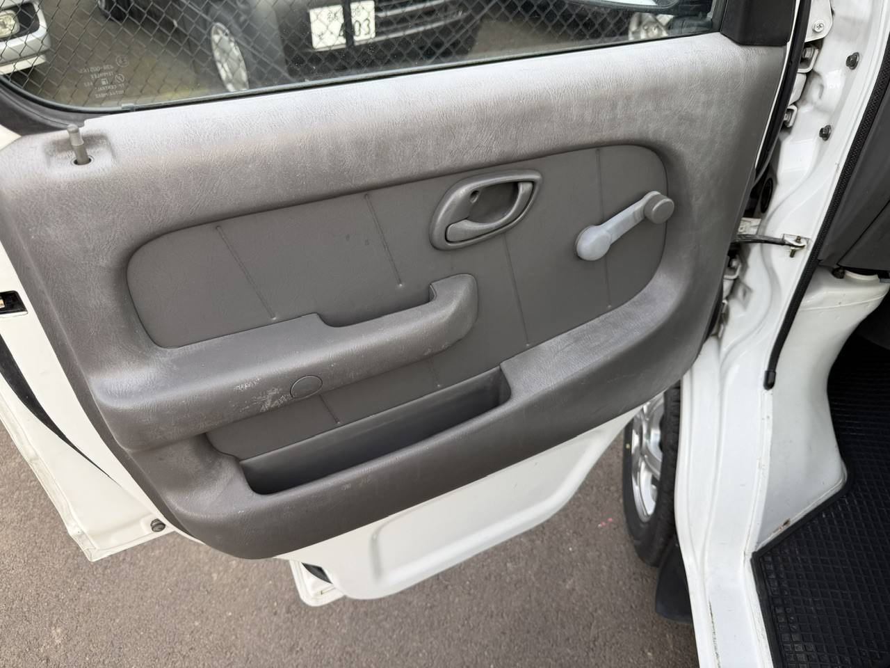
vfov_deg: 56.8
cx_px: 445
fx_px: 617
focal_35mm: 24
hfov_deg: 71.6
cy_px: 334
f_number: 1.78
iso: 80
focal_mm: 6.76
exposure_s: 1/121
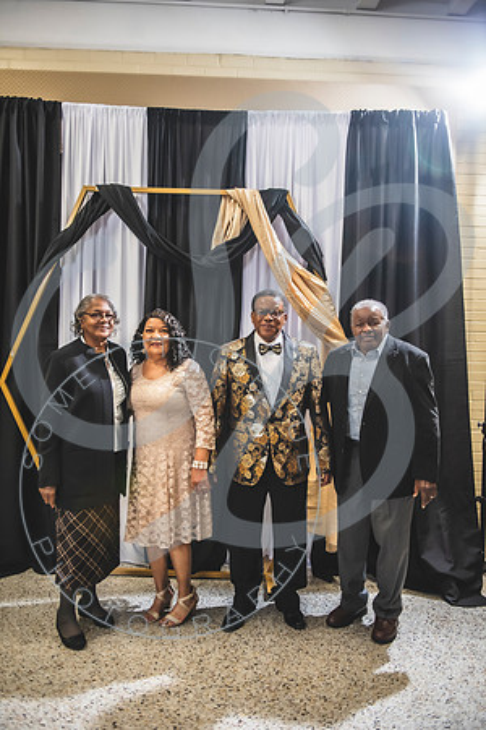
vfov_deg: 63.7
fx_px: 587
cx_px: 243
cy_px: 365
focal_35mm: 29
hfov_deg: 45.0
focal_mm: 29
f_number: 2.8
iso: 1600
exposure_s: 1/250
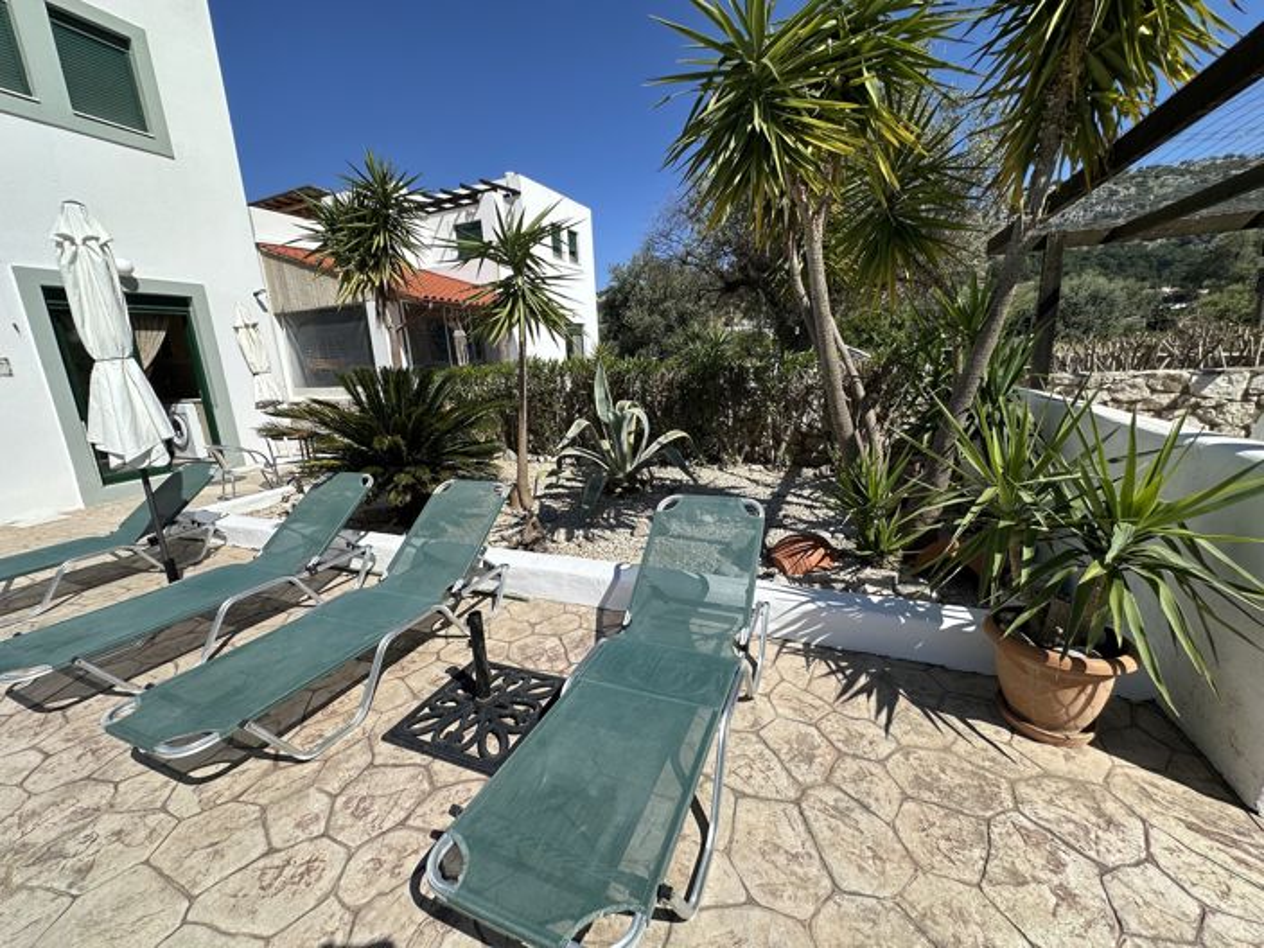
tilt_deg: -13.0
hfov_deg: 102.1
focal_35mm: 14
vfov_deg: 85.7
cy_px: 474
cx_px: 632
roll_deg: +3.1
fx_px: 511
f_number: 2.2
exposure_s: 1/1855
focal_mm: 2.22
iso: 40
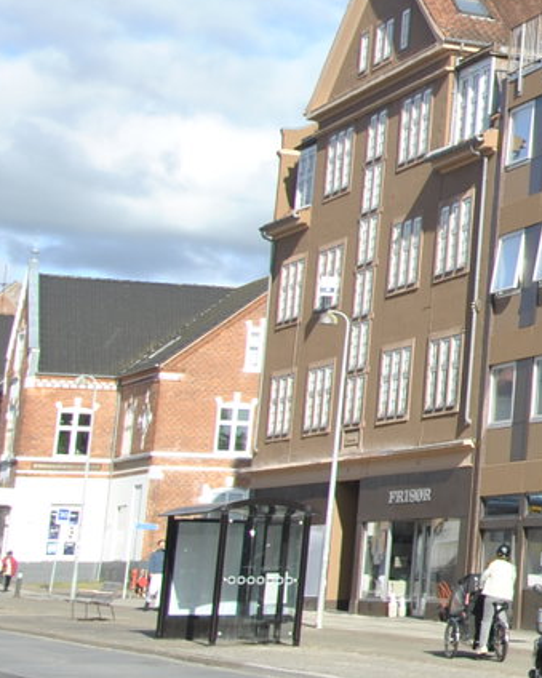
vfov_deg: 16.3
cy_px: 116
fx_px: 2347
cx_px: 1242
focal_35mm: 117
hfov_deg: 11.3
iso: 100
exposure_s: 1/200
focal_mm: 22
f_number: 7.1
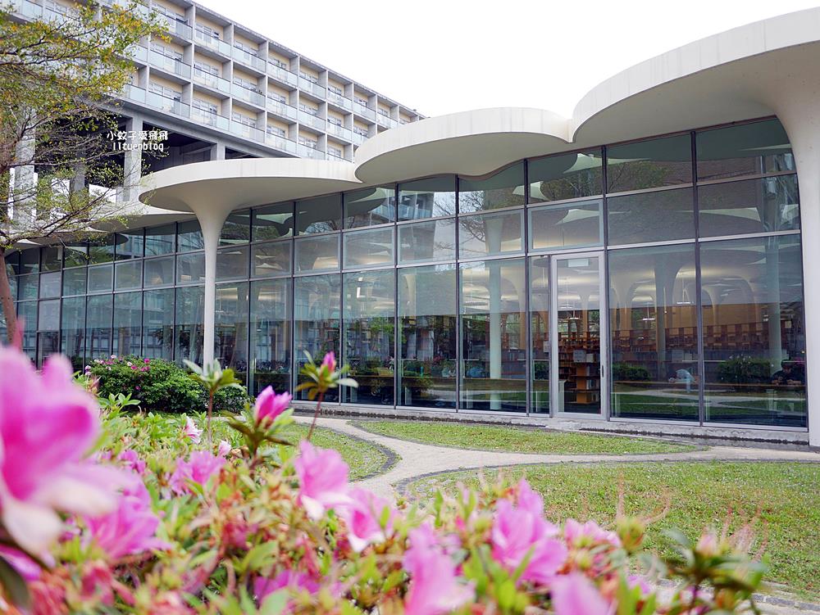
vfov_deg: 49.8
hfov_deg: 63.4
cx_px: 410
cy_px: 308
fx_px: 664
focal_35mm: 28
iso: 200
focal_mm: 14
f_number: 2.5
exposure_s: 1/125
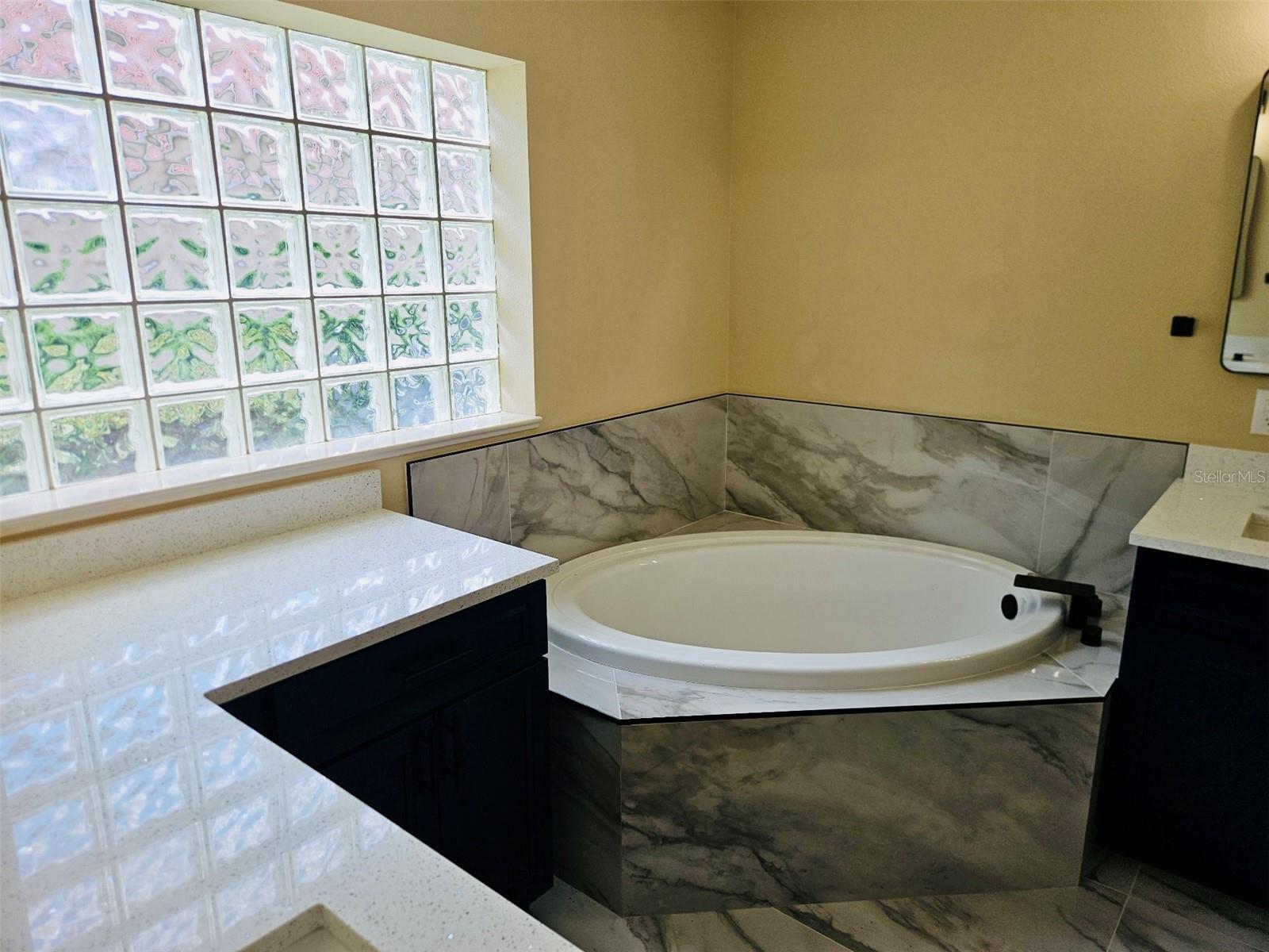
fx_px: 843
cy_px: 476
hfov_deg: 73.9
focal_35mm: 23
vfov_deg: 58.9
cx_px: 634
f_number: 1.8
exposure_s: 1/120
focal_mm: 5.4
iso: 50
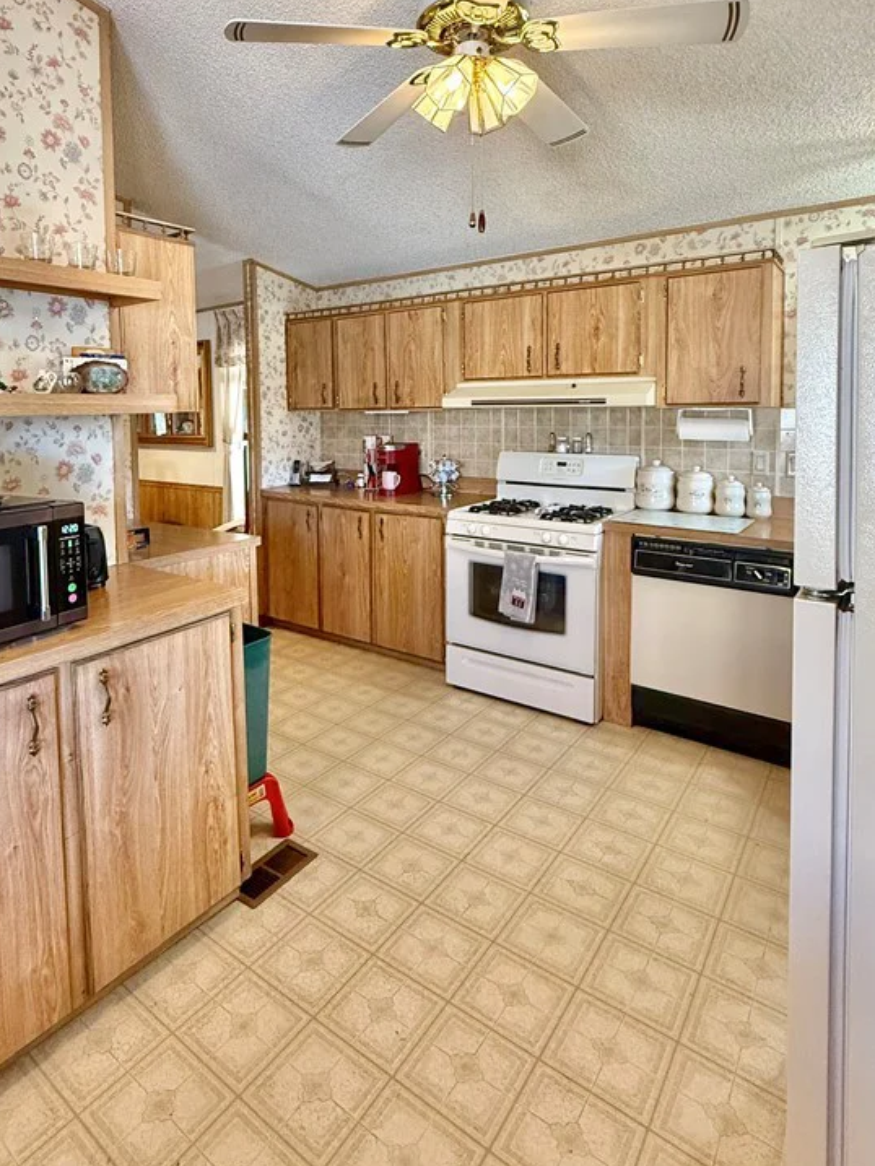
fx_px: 674
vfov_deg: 80.4
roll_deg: +0.7
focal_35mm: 20
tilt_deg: -2.5
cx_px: 358
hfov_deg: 65.5
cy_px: 446
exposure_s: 1/120
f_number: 2.2
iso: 500
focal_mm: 2.22
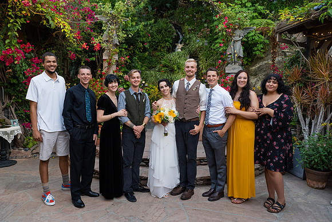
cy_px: 111
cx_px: 166
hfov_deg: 65.5
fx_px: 258
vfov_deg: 46.4
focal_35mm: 28
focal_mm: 28
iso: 500
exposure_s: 1/250
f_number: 3.2
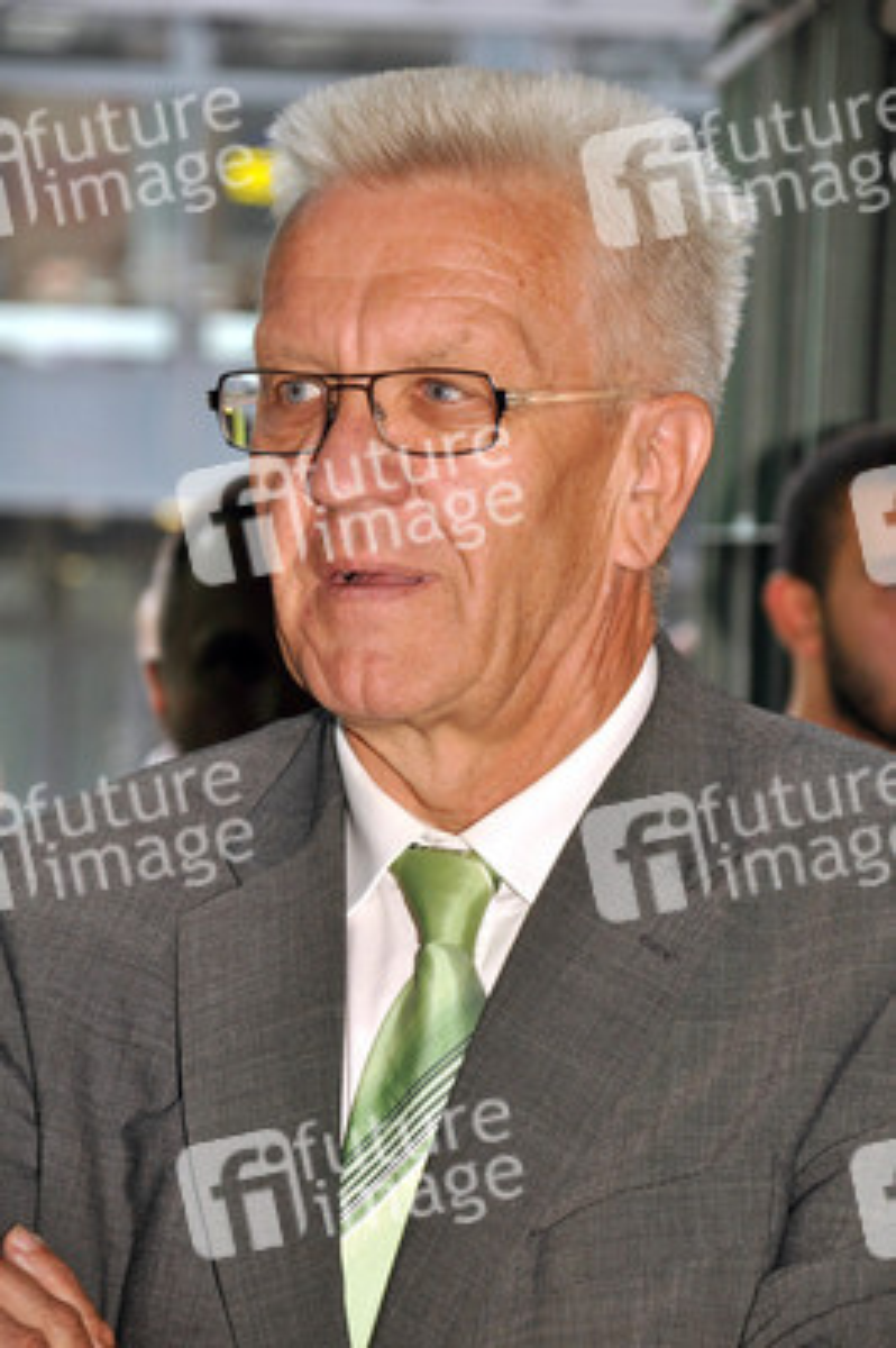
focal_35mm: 150
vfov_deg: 13.7
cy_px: 674
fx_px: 5609
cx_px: 448
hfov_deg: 9.1
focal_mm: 100
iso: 800
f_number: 5.6
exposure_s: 1/60
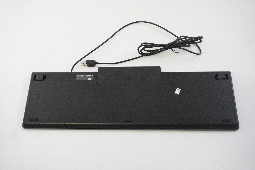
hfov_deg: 53.2
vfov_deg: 36.8
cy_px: 85
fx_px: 255
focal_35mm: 36
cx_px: 128
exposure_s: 1/200
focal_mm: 24
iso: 3200
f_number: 5.6
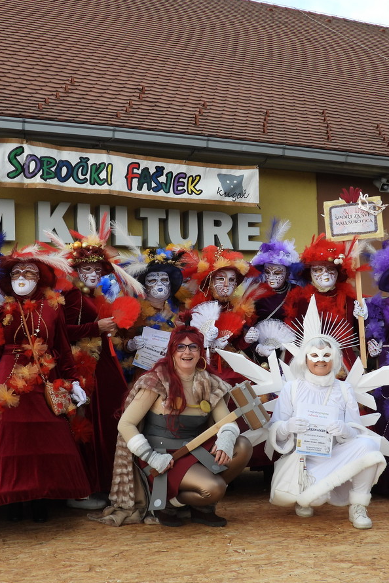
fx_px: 794
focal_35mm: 49
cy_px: 290
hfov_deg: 27.5
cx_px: 154
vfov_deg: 40.3
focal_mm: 6.3
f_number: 3.2
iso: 100
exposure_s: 1/250
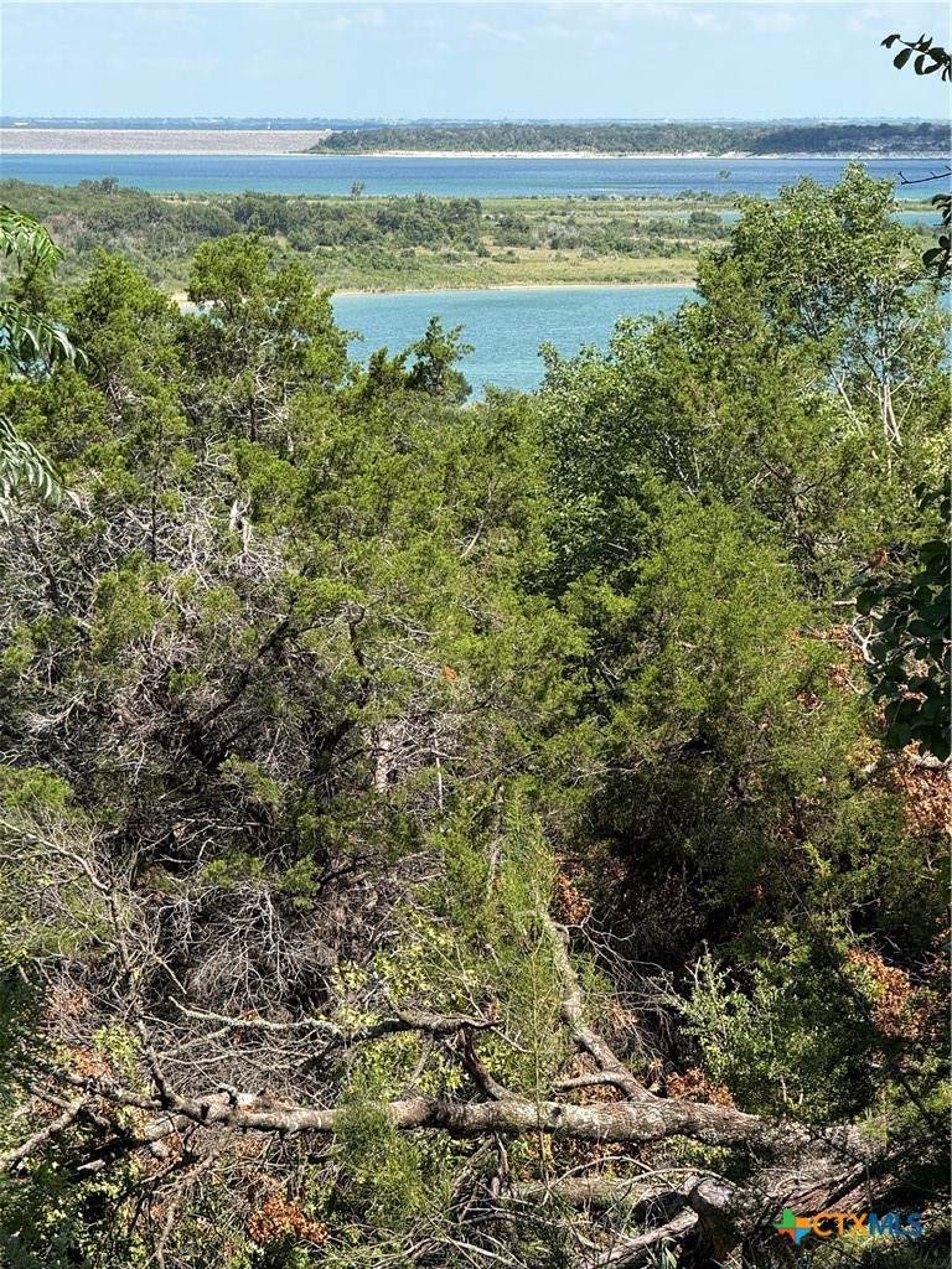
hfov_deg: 12.3
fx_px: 4400
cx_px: 476
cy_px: 634
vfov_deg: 16.4
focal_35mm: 120
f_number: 2.8
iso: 64
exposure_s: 1/1248
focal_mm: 15.66
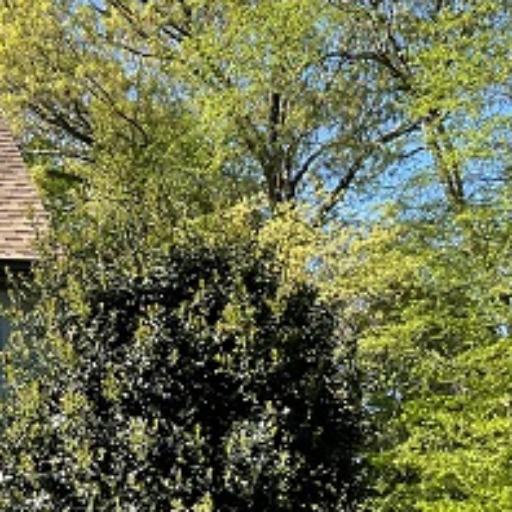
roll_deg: -1.3
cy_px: -3
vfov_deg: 18.2
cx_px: -287
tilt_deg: +22.7
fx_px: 1556
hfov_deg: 16.7
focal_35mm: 93
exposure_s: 1/1689
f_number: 1.6
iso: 32
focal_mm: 4.2
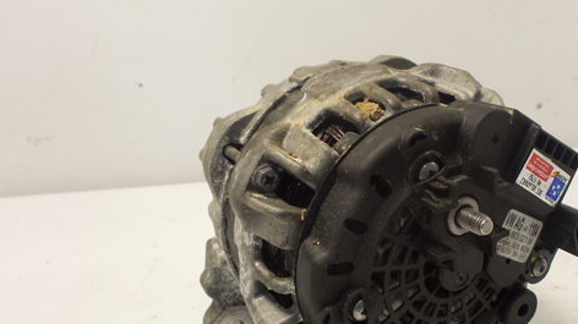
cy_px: 203
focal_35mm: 34
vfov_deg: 34.4
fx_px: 521
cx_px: 387
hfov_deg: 56.8
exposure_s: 1/50
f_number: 3.5
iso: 100
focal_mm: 4.1
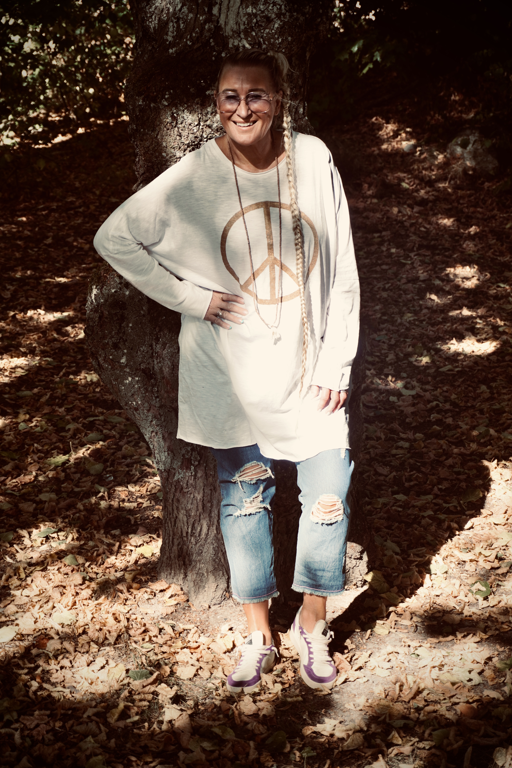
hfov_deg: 18.2
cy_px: 384
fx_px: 1600
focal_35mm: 75
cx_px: 256
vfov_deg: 27.0
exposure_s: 1/160
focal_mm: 50
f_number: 5.6
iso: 100
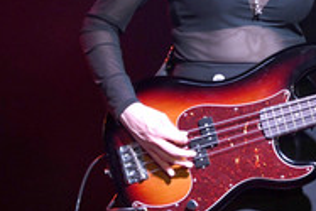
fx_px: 2222
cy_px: -2
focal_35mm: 253
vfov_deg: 5.4
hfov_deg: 8.1
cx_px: 339
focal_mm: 105
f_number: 3.5
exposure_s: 1/160
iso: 2000
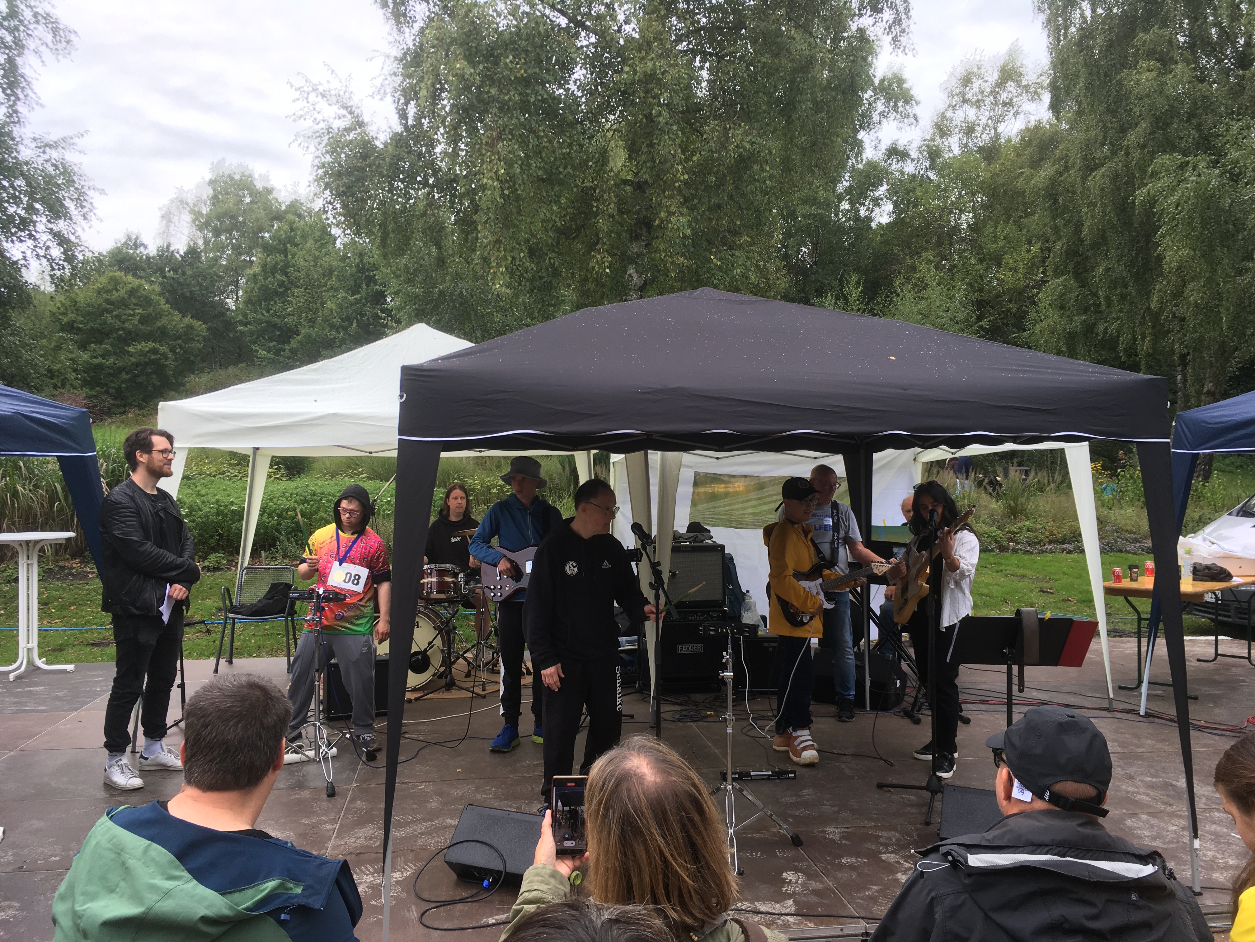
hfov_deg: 61.7
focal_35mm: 29
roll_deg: -0.5
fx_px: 1051
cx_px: 628
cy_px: 471
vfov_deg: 48.2
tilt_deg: +0.4
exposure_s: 1/220
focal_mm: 4.15
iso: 25
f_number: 2.2
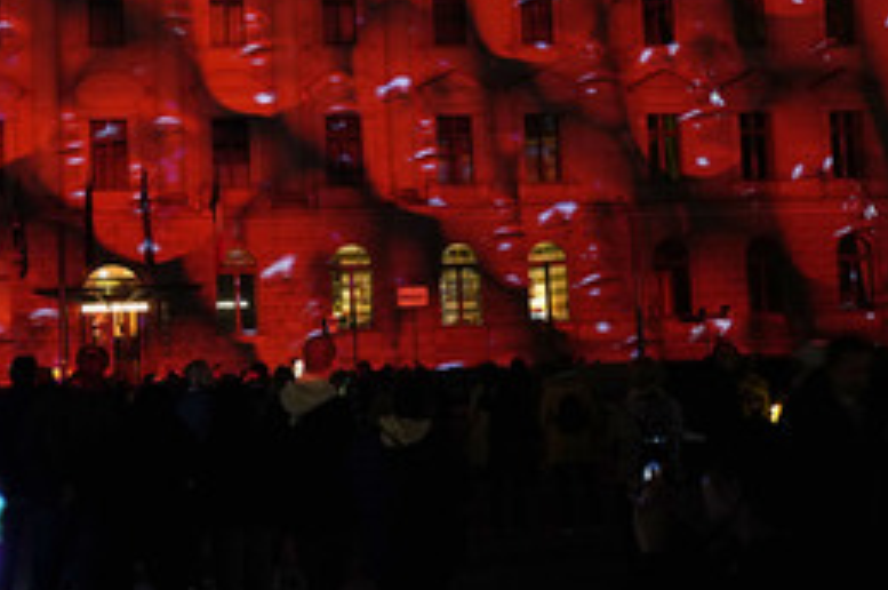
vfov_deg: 22.1
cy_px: 216
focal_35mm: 61
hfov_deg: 32.6
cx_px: 276
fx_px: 1503
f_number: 3.5
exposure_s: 1/13
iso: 1600
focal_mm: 35
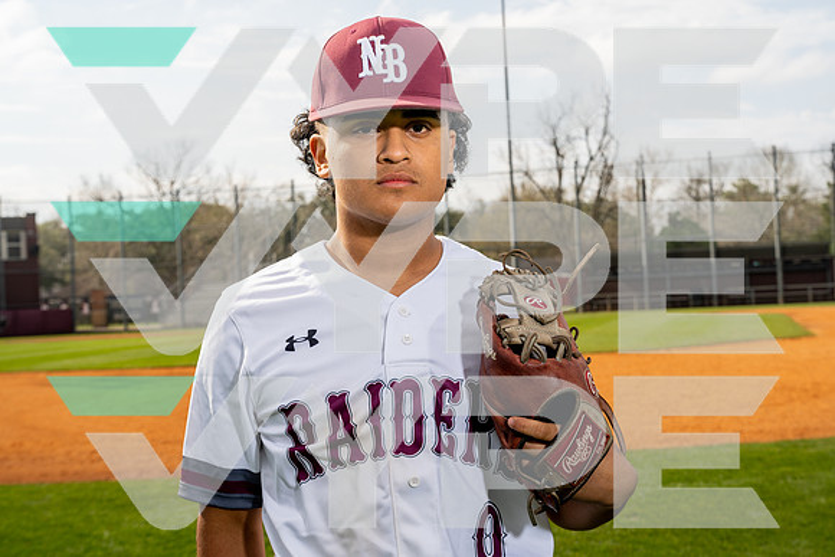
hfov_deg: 35.6
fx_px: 1299
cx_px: 418
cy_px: 278
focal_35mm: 56
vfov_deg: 24.2
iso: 100
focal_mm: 56
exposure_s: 1/250
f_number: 8
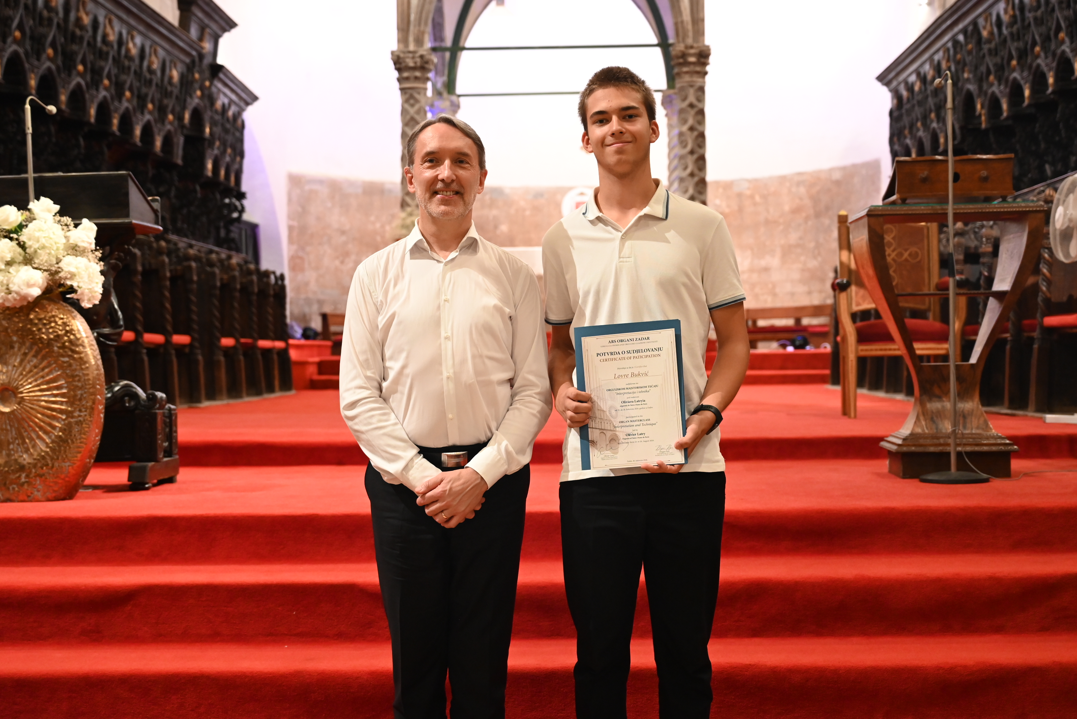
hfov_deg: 41.1
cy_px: 360
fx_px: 1436
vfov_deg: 28.1
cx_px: 538
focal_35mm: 48
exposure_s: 1/50
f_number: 4
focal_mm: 48
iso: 2500
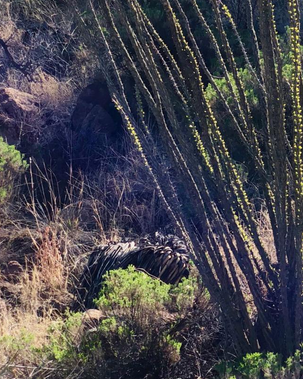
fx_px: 1412
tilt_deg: +14.2
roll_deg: +1.8
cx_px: 338
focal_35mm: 126
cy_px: 32
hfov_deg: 12.0
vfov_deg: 15.1
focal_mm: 6
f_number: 2.4
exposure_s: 1/521
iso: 16
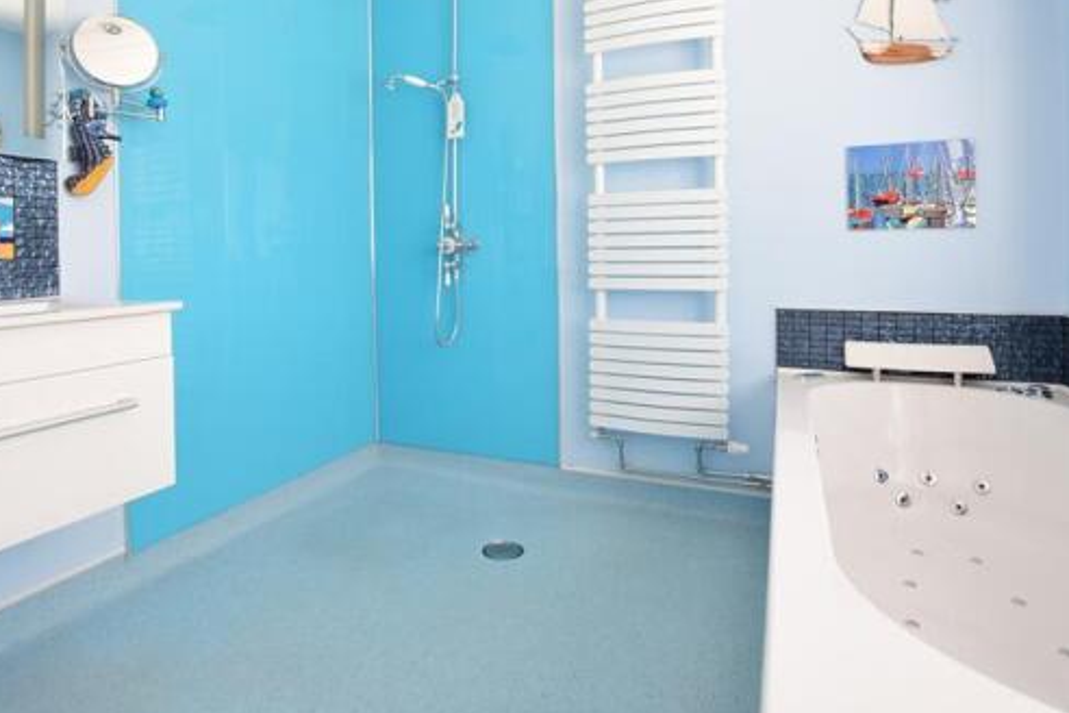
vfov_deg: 60.7
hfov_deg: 83.8
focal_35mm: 20
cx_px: 489
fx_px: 594
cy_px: 249
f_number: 5.6
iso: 400
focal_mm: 10
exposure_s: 1/2.5
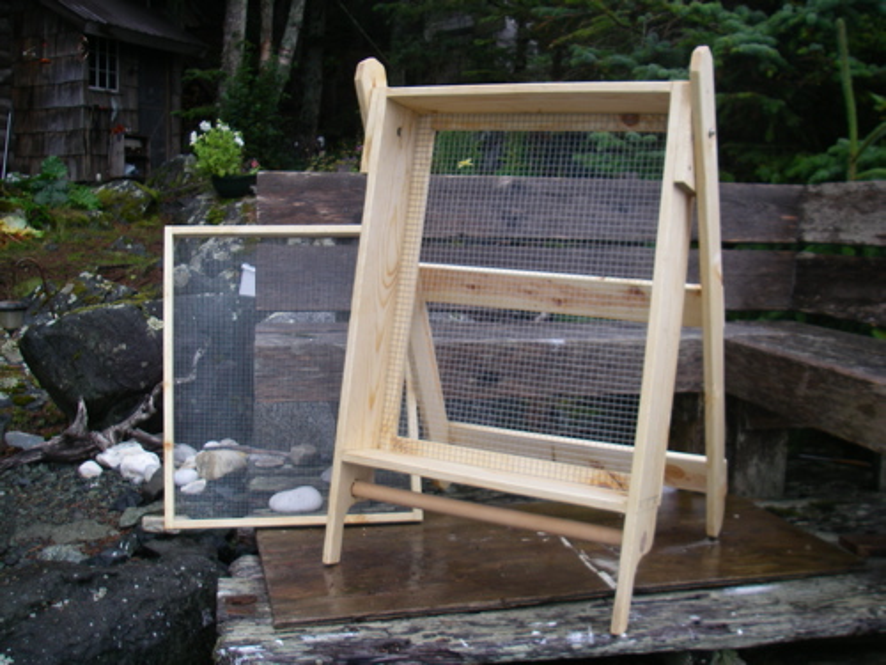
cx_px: 443
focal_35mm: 38
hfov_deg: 49.0
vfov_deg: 37.7
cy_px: 332
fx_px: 973
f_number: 3.3
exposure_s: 1/60
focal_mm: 6.3
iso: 64
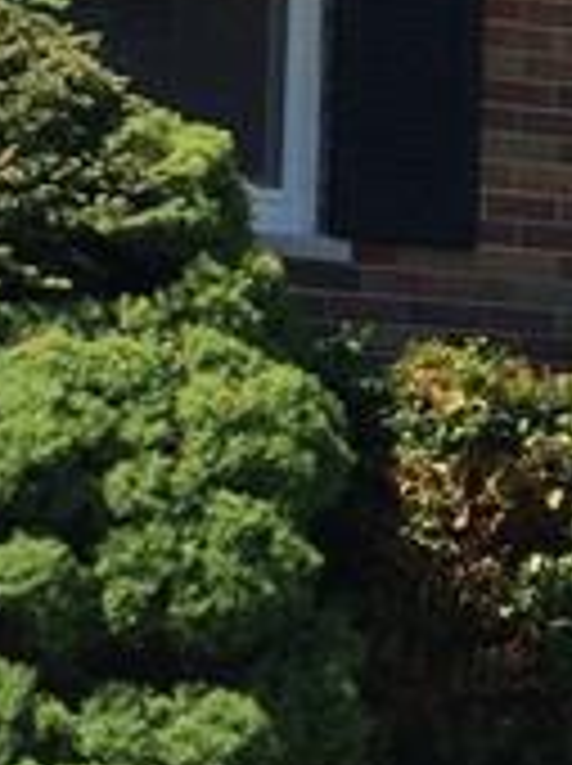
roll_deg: -1.7
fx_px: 3865
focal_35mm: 175
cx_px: 1153
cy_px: 220
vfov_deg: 11.3
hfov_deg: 8.1
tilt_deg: +5.2
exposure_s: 1/1001
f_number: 2.2
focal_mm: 4.15
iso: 32
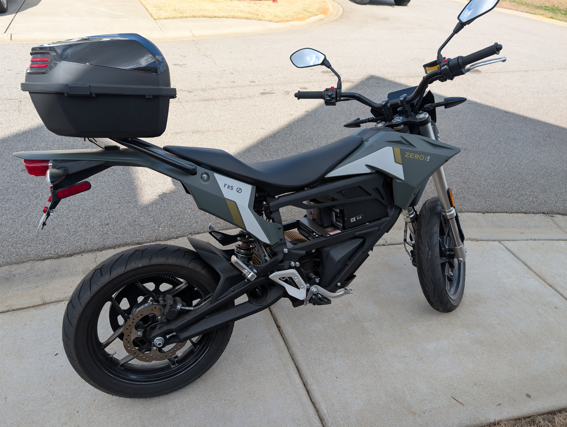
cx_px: 284
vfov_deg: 56.9
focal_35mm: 24
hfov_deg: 71.5
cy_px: 214
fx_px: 394
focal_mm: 6.9
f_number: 1.68
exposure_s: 1/513
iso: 19
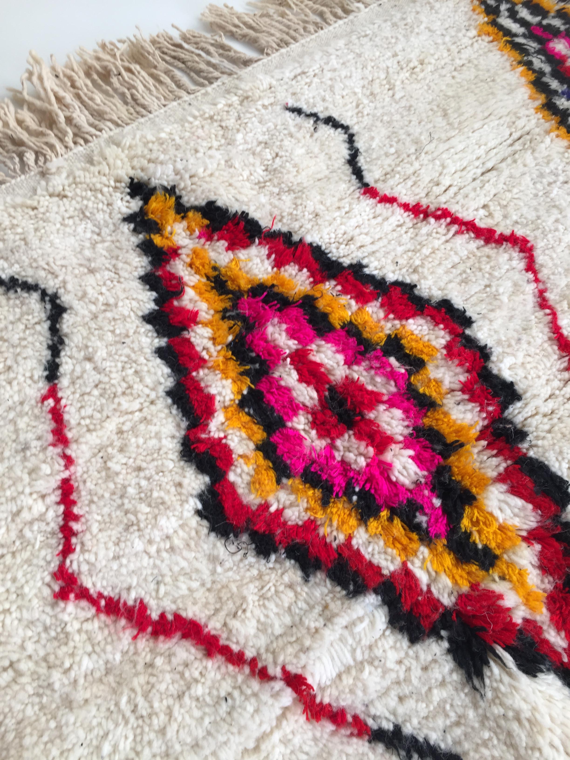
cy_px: 380
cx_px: 285
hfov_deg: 48.2
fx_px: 637
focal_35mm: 29
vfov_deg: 61.7
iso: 32
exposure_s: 1/60
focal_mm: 4.15
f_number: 2.2
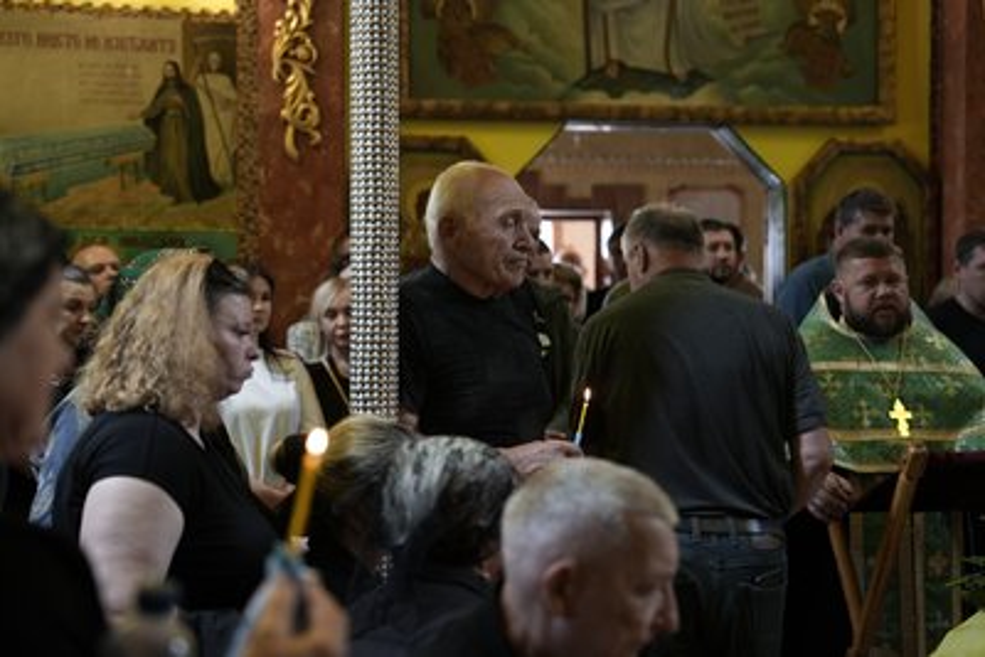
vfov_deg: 22.3
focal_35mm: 61
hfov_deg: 32.9
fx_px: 1670
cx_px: 492
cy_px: 328
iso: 640
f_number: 2.8
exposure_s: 1/80
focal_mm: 61
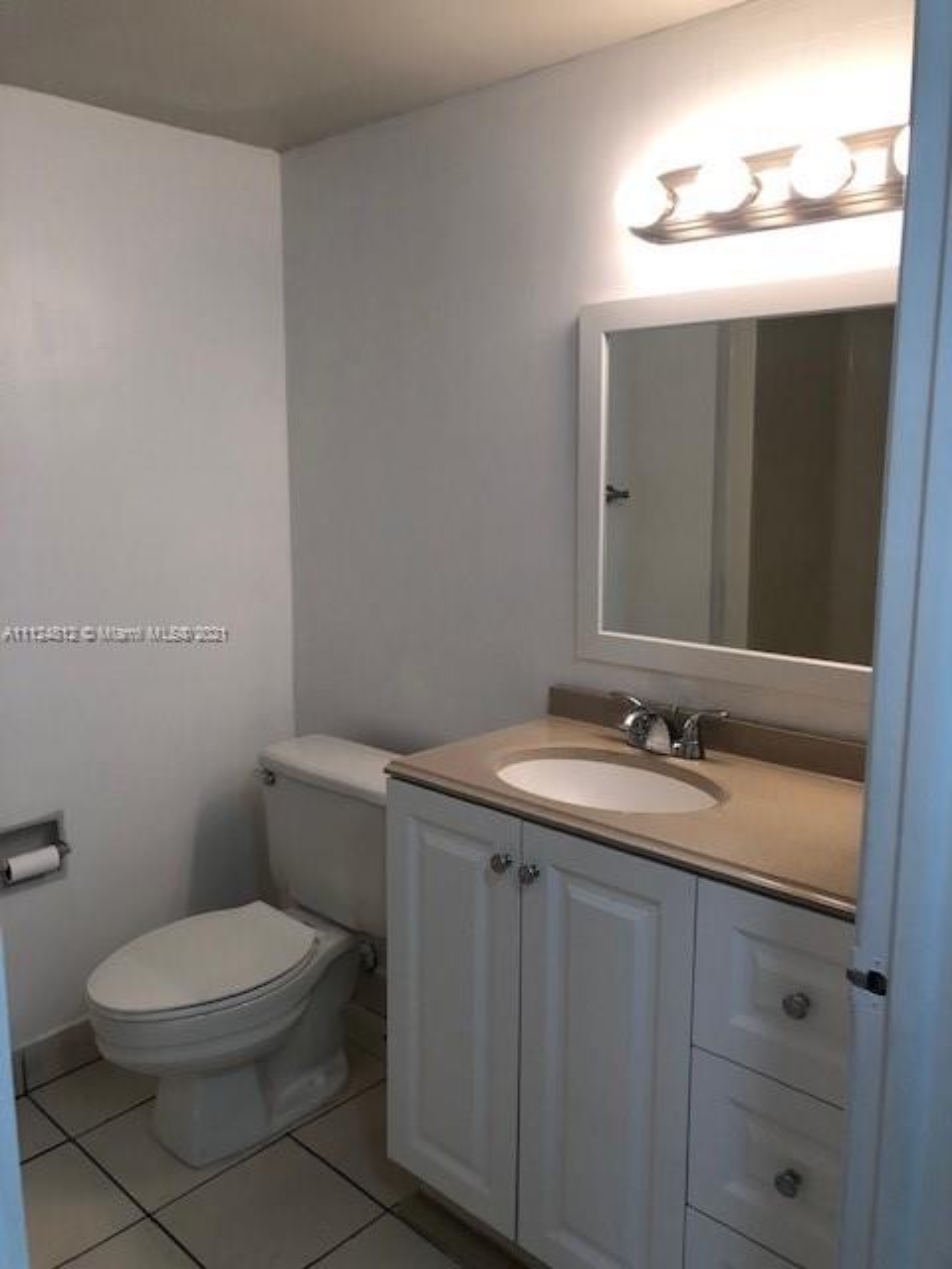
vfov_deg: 63.4
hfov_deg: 49.7
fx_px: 1027
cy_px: 634
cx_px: 476
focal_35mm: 28
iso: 25
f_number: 1.8
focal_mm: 4
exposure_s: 1/40
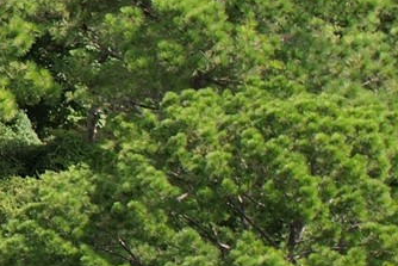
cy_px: -21
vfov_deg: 9.5
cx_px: -748
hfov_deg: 10.6
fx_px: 1582
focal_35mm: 143
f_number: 2.8
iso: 120
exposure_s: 1/800
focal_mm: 8.38
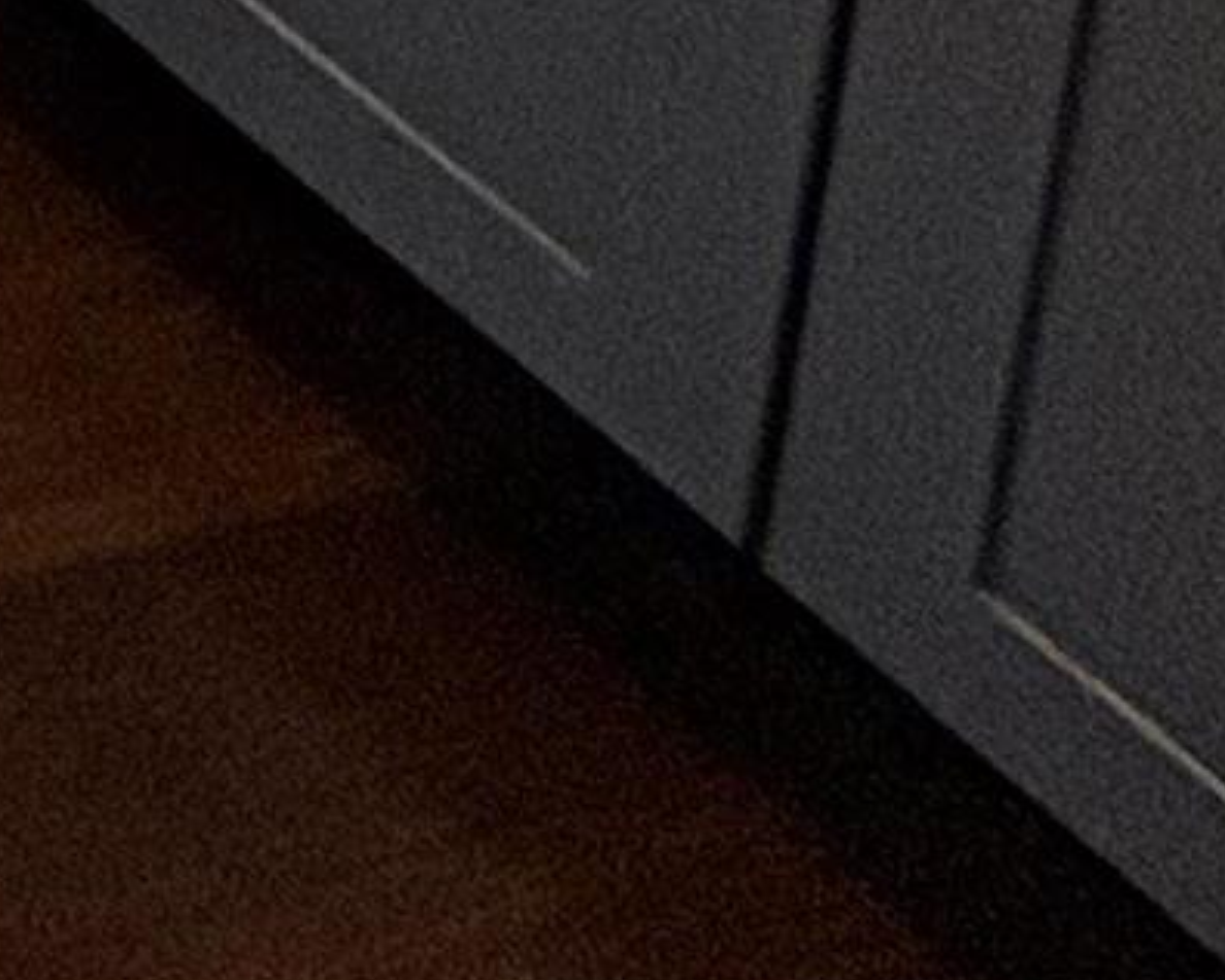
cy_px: -2535
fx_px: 3844
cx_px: -3016
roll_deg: +2.1
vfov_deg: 9.0
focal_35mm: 106
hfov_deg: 9.7
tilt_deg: -10.0
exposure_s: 1/60
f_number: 2.2
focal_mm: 2.22
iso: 125
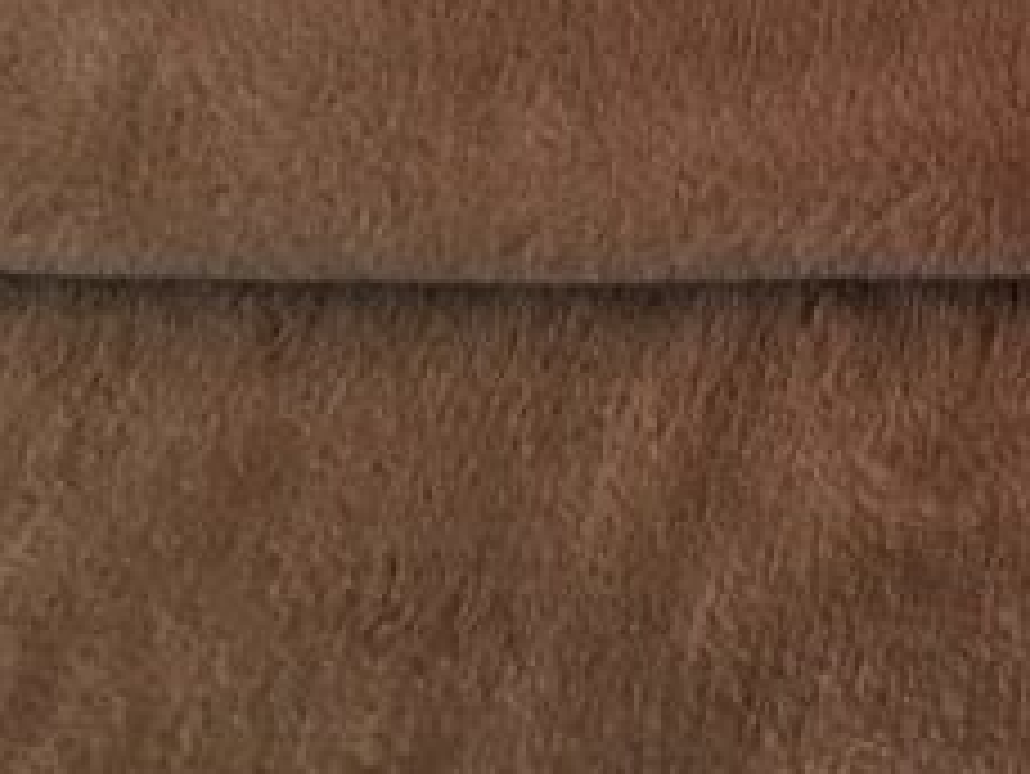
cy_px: -122
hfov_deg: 23.3
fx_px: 2263
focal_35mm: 76
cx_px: 1264
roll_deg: -2.2
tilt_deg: -35.2
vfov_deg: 18.5
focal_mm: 4.15
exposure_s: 1/33
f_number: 2.2
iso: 50
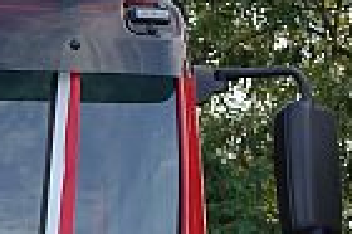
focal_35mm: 224
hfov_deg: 8.5
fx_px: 2188
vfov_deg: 6.0
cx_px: -443
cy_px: 474
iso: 125
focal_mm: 17.83
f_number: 3.2
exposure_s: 1/200
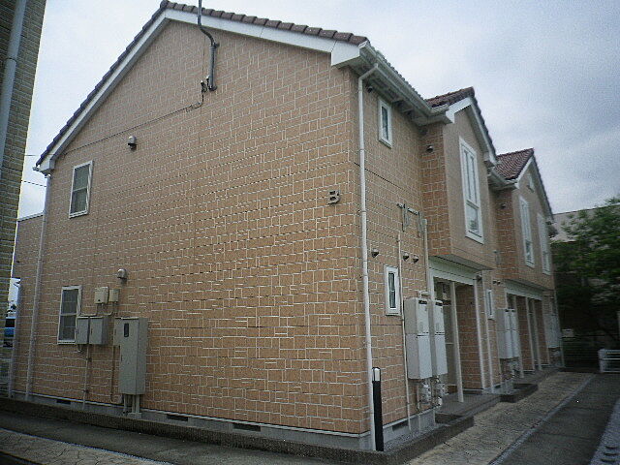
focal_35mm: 28
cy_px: 232
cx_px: 310
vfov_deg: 49.7
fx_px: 502
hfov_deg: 63.4
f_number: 3.5
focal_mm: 5.05
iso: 80
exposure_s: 1/800
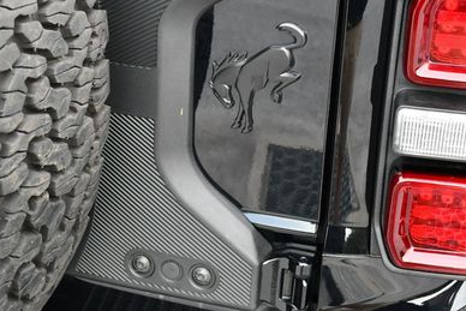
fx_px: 855
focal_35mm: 66
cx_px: 259
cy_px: 124
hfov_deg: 30.5
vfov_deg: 20.6
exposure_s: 1/250
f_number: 4.5
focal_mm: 20
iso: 400
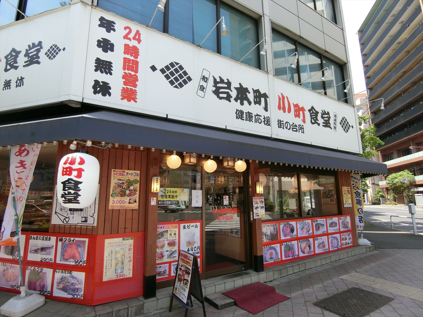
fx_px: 232
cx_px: 212
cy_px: 158
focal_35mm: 19
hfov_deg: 84.7
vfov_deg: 68.7
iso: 160
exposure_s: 1/1000
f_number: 2.7
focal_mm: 4.06
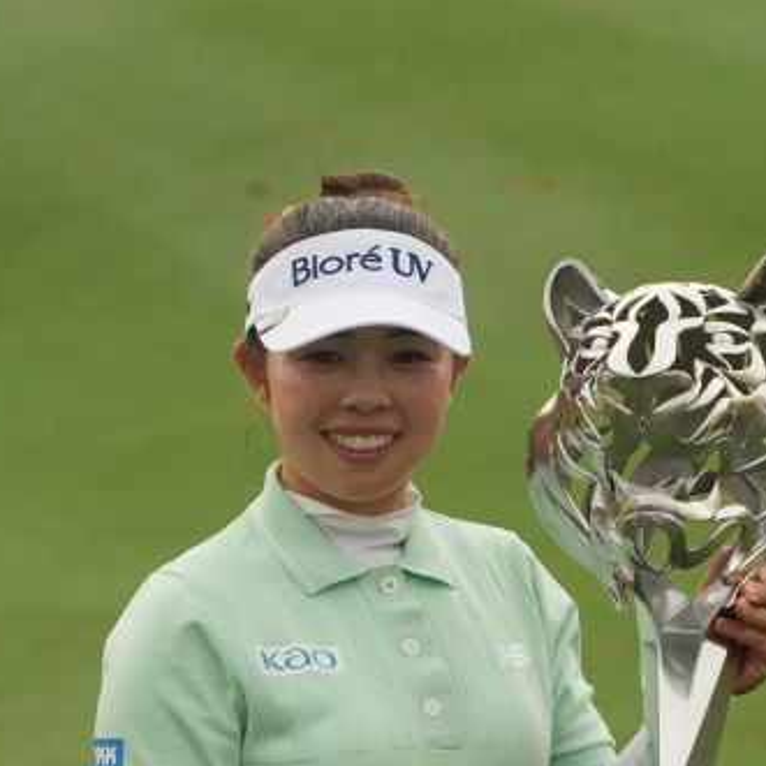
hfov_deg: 5.5
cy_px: 465
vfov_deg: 5.5
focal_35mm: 318
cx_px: 440
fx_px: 7961
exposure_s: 1/320
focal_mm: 100
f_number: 5.6
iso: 1000
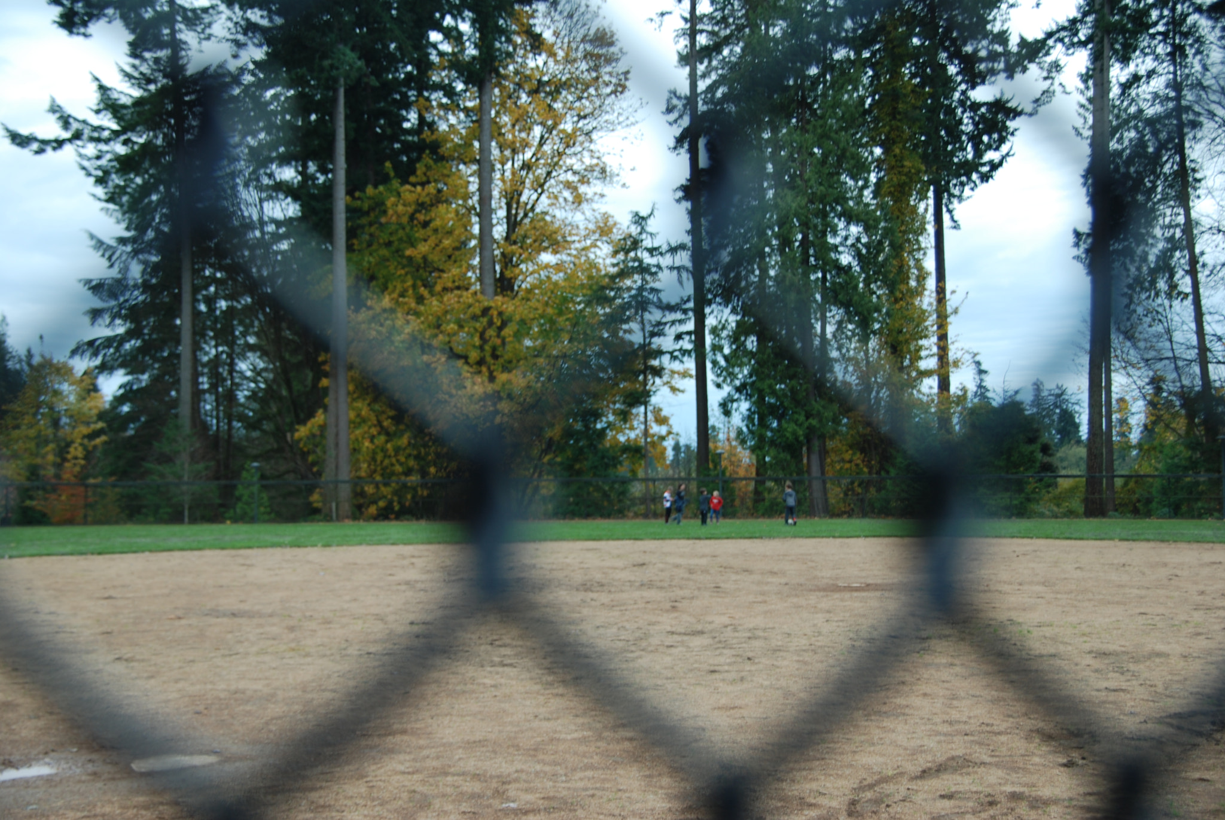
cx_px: 612
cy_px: 410
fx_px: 1635
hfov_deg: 41.1
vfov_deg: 28.2
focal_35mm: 48
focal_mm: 32
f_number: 4.2
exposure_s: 1/13
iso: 100
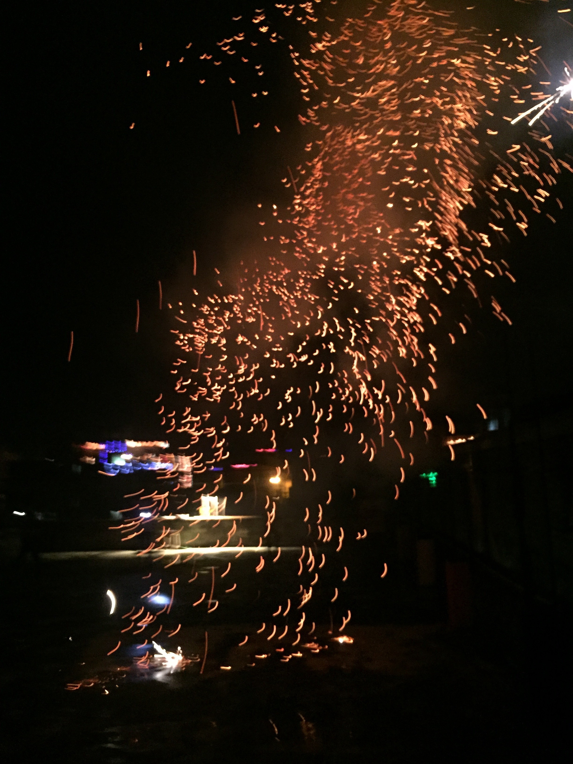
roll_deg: -0.4
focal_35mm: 29
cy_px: 382
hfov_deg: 48.2
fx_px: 640
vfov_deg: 61.7
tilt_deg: +10.3
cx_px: 286
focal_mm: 4.15
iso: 500
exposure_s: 1/17
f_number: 2.2
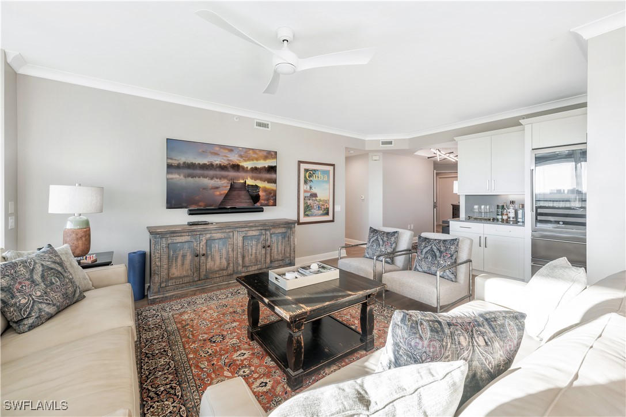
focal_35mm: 14
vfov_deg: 81.1
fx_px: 243
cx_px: 313
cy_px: 208
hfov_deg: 104.3
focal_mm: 14
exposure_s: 1/8
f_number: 11
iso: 125
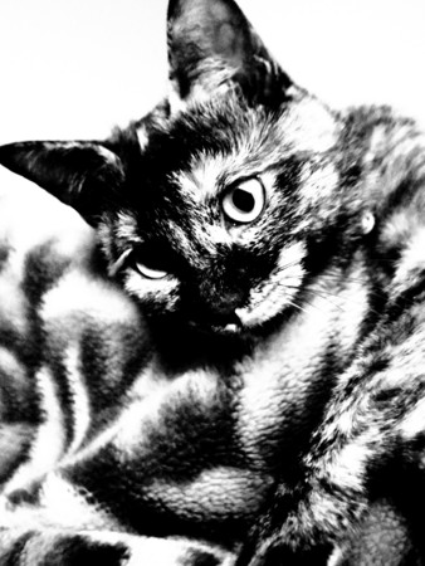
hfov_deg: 36.9
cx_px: 212
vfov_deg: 47.8
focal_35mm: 39
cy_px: 283
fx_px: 638
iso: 12800
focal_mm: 8.5
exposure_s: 1/125
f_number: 1.9
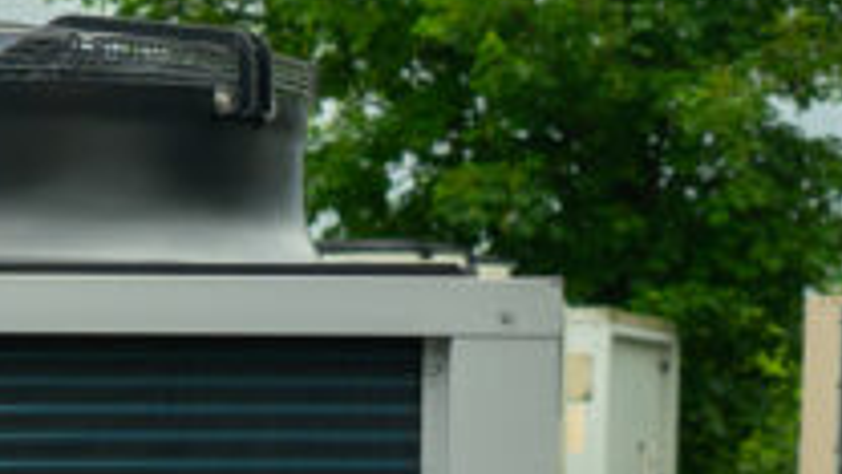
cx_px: -81
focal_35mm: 155
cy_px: 897
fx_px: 3461
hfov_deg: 13.6
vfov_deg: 7.6
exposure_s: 1/50
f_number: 4
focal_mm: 30
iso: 125
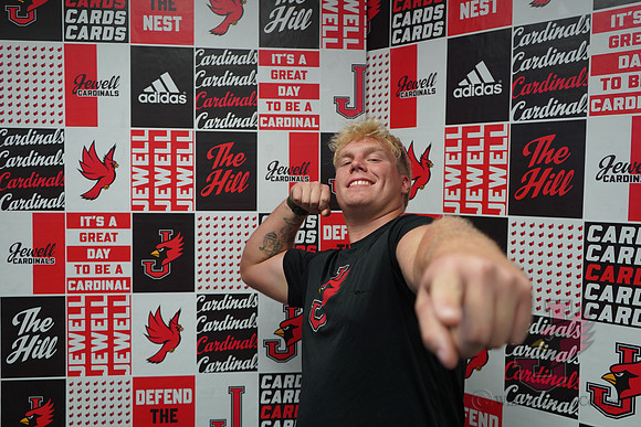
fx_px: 552
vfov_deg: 42.3
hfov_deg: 60.3
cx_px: 320
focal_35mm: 31
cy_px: 214
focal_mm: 31
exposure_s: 1/160
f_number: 4
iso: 1000
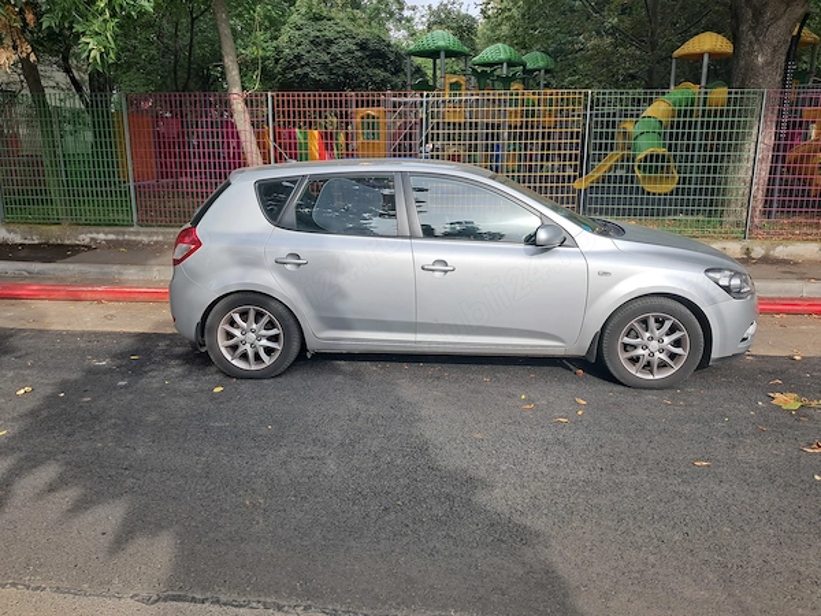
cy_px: 308
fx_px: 640
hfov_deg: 65.3
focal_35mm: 27
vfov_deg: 51.4
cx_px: 410
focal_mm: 4
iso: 50
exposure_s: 1/297
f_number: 1.8
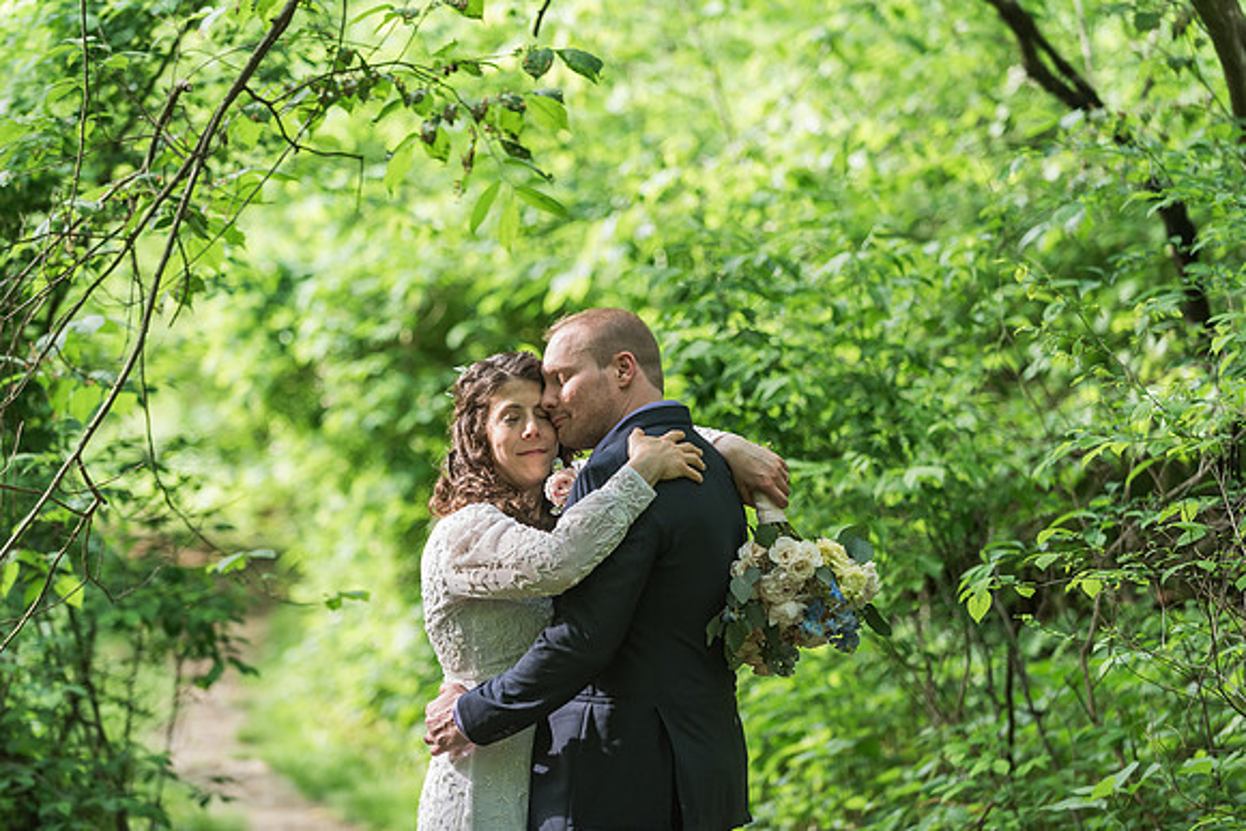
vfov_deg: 11.9
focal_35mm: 115
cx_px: 623
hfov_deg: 17.8
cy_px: 407
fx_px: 3979
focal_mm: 110
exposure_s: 1/250
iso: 640
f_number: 2.8
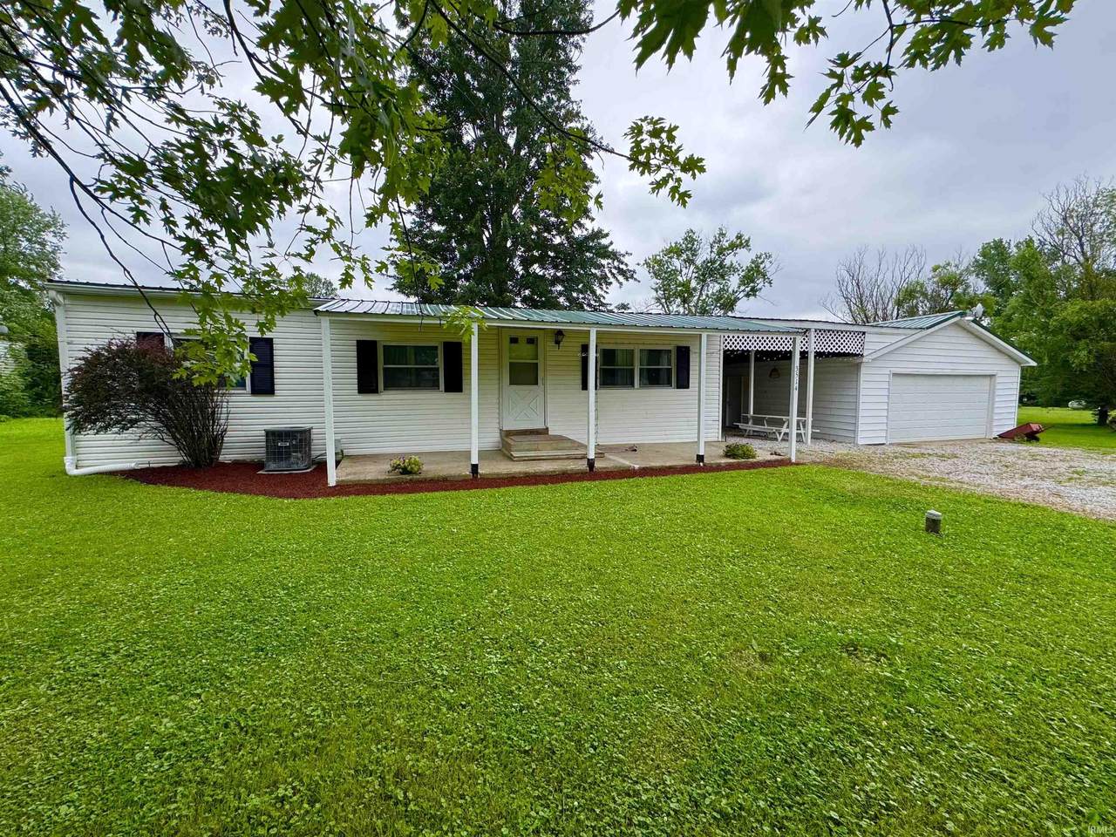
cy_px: 418
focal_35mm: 14
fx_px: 451
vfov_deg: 85.7
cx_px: 558
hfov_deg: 102.1
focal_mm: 2.22
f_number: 2.2
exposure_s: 1/361
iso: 40
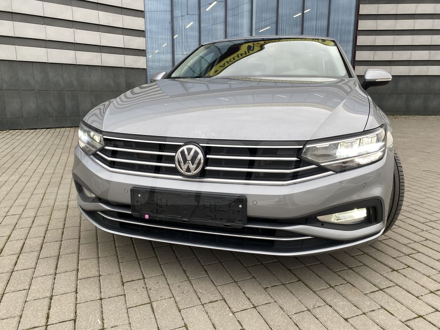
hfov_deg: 67.3
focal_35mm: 26
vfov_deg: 53.1
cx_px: 220
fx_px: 330
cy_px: 165
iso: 32
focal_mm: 4.25
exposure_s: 1/279
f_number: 1.8
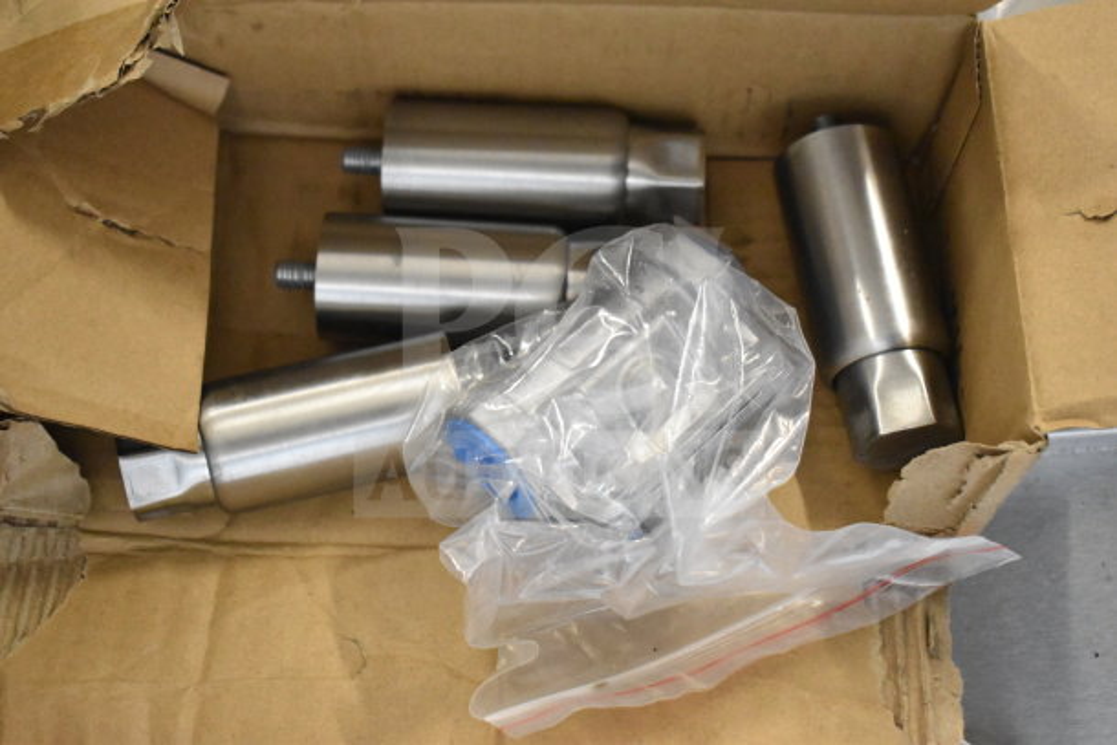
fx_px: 1769
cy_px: 372
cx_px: 558
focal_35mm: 57
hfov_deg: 35.0
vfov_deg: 23.8
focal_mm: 38
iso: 6400
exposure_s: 1/60
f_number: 4.8
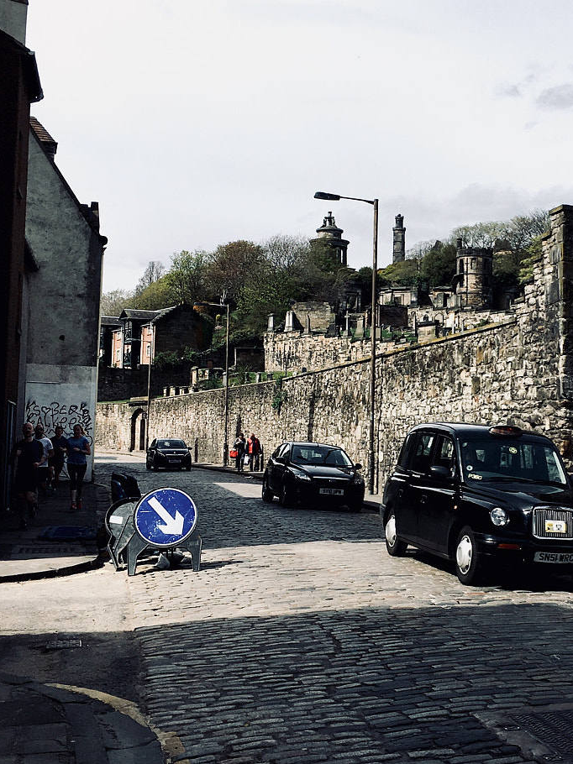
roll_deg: -0.1
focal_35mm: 51
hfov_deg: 28.0
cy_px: 349
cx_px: 455
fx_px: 1126
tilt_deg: +3.9
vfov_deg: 37.5
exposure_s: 1/1923
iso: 25
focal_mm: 4.15
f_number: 2.2
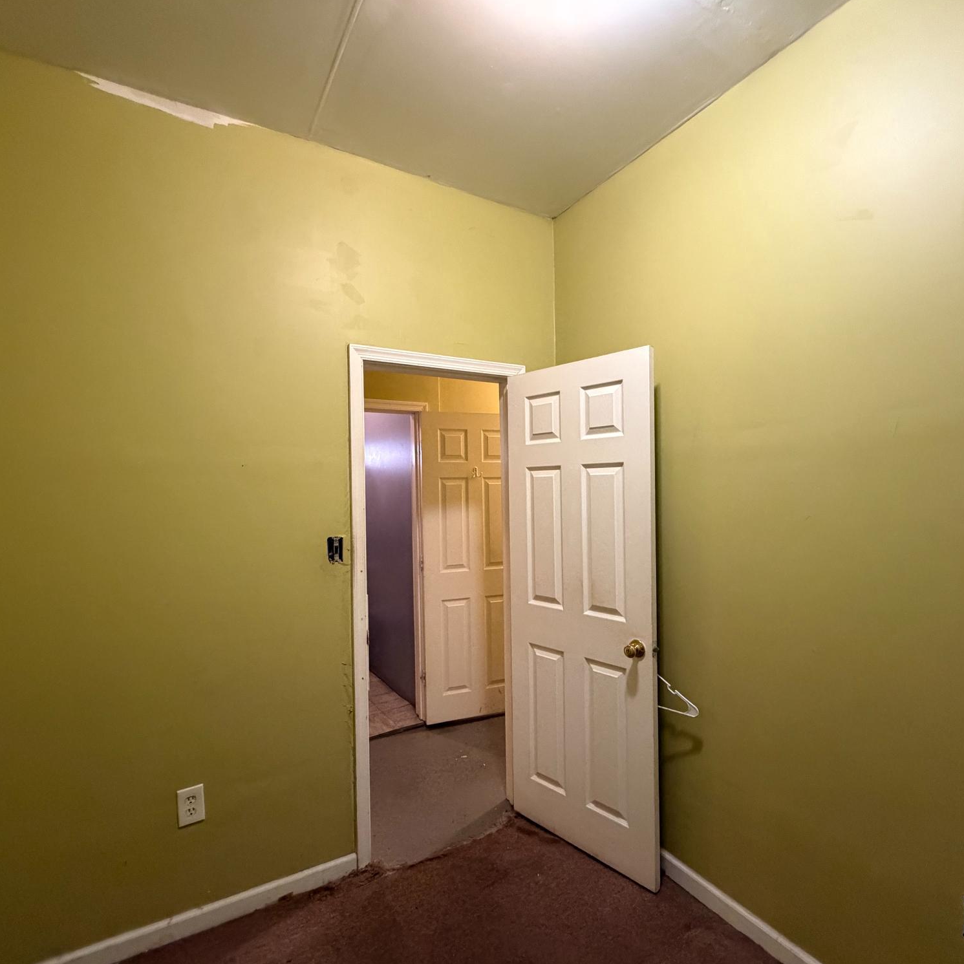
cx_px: 484
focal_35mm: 17
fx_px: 536
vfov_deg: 84.0
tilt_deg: +0.5
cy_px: 490
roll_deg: +0.9
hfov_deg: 84.0
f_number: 2.2
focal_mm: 2.22
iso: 640
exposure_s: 1/60
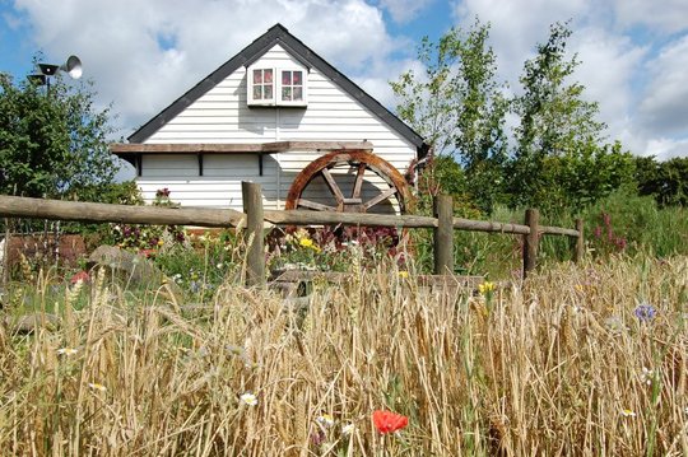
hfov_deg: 62.0
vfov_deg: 43.5
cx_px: 344
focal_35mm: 30
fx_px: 573
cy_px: 228
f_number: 11
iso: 200
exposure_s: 1/400
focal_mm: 20
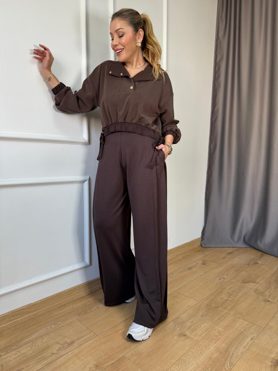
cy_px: 186
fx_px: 257
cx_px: 139
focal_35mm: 24
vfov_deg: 71.6
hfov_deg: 56.8
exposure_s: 1/100
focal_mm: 6.76
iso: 125
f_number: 1.78
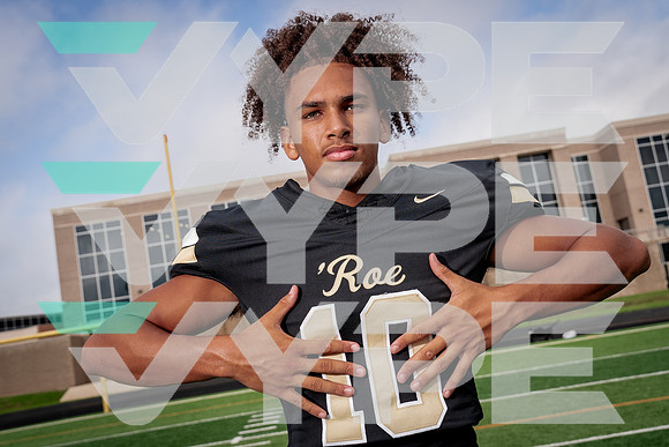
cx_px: 334
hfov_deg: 49.0
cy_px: 224
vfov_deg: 33.9
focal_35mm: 39
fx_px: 733
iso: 400
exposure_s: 1/1600
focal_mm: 38
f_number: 6.3
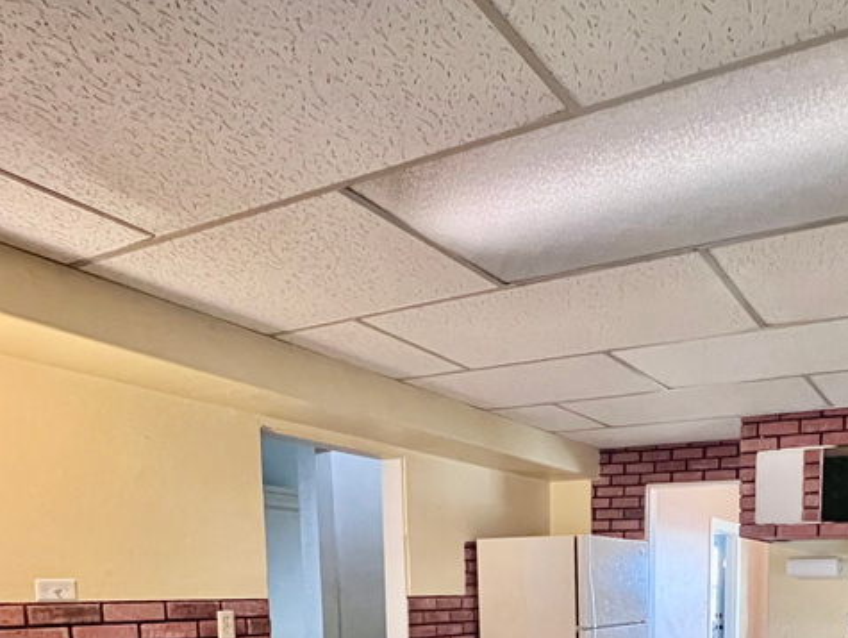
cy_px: 670
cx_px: 655
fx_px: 686
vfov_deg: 41.6
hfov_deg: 59.4
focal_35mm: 28
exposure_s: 1/30
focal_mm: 1.57
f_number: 1.8
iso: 1600
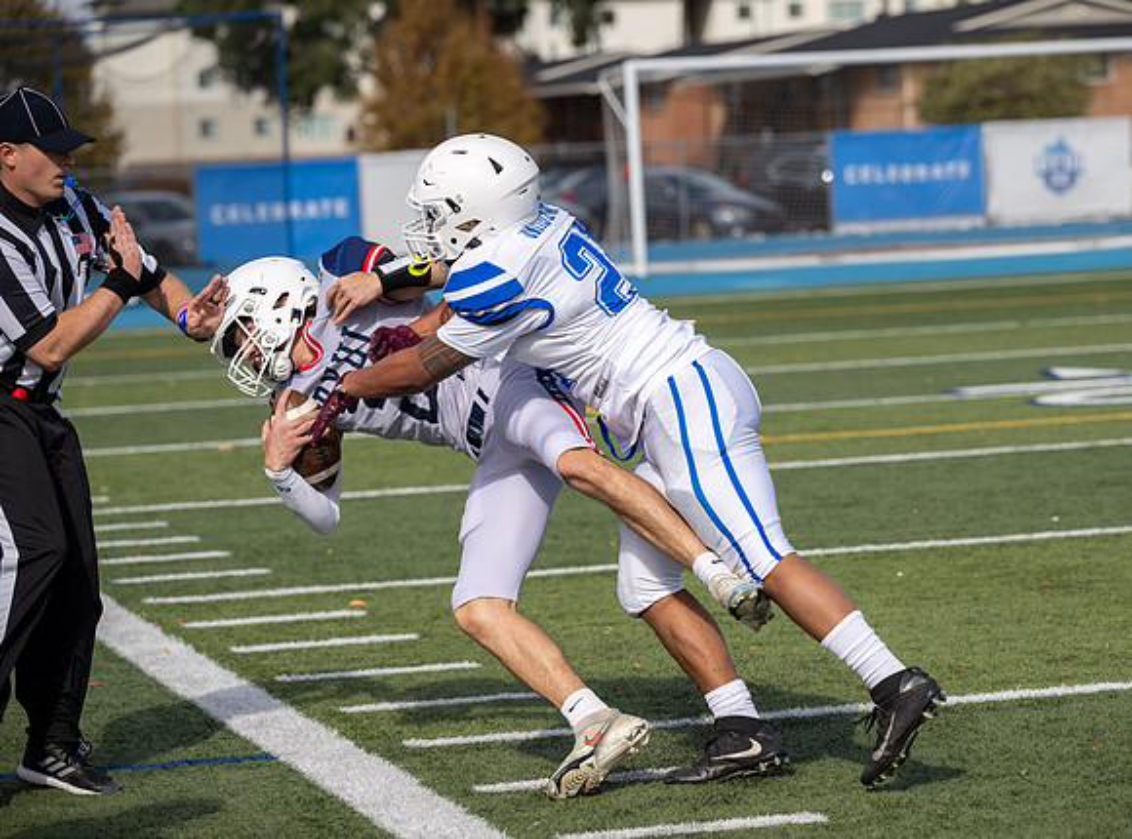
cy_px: 416
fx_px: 4435
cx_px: 639
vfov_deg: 10.8
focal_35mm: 136
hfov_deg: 14.5
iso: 100
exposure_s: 1/1600
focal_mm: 125
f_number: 4
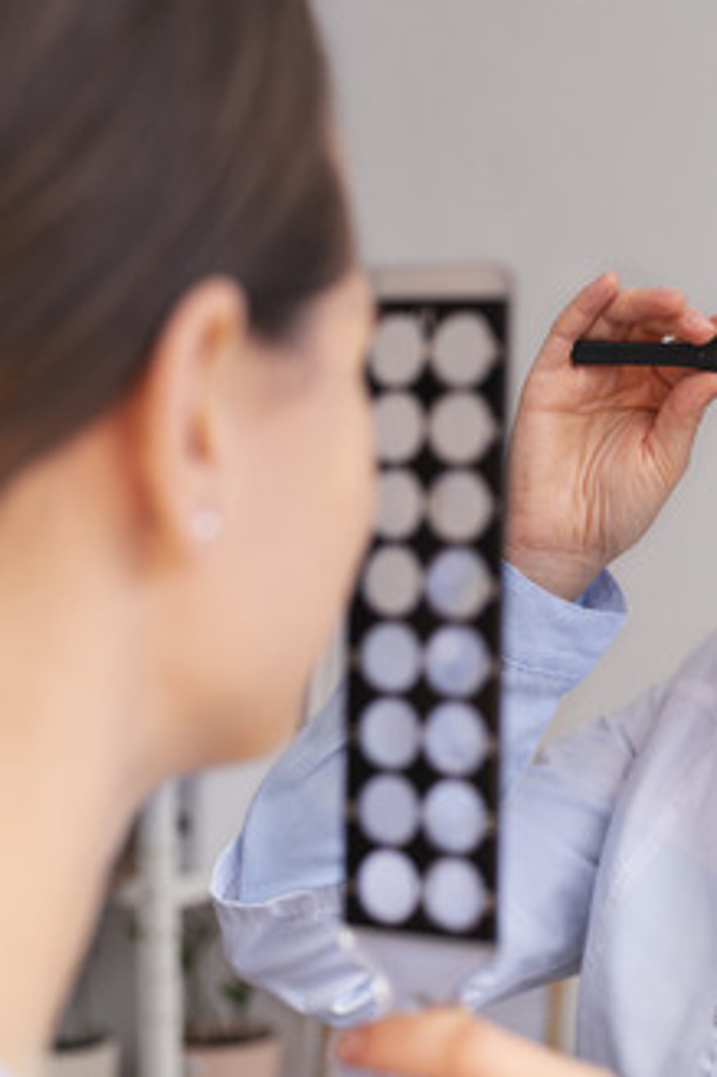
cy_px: 538
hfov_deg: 17.7
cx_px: 612
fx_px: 2273
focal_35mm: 76
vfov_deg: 26.7
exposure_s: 1/200
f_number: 4
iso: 320
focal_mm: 50
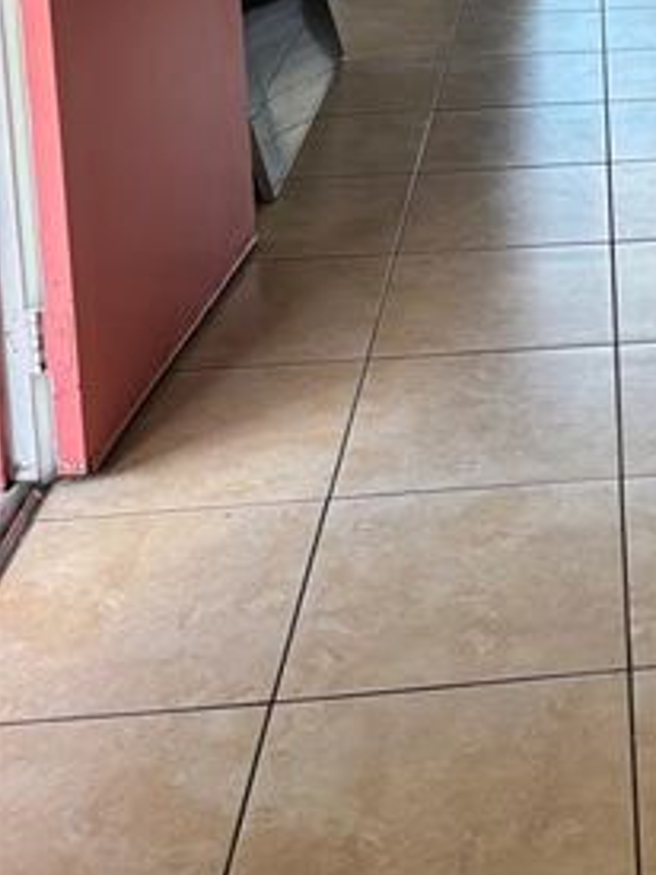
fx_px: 1593
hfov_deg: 21.5
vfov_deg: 27.5
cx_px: 793
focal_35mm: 63
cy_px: -138
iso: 100
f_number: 1.6
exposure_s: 1/121
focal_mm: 5.96
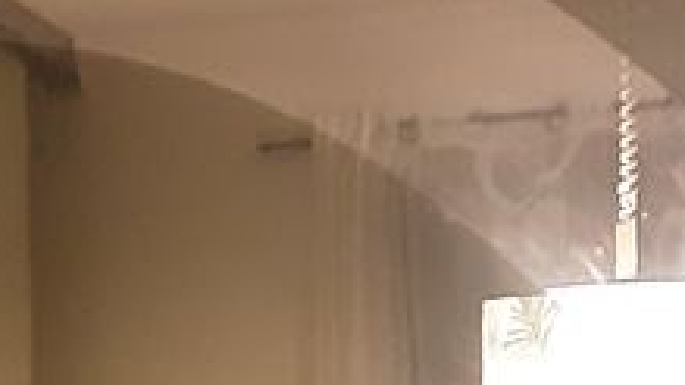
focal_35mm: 139
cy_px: 786
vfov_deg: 8.3
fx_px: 2524
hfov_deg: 15.2
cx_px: 44
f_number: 1.9
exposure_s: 1/20
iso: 500
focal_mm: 2.9
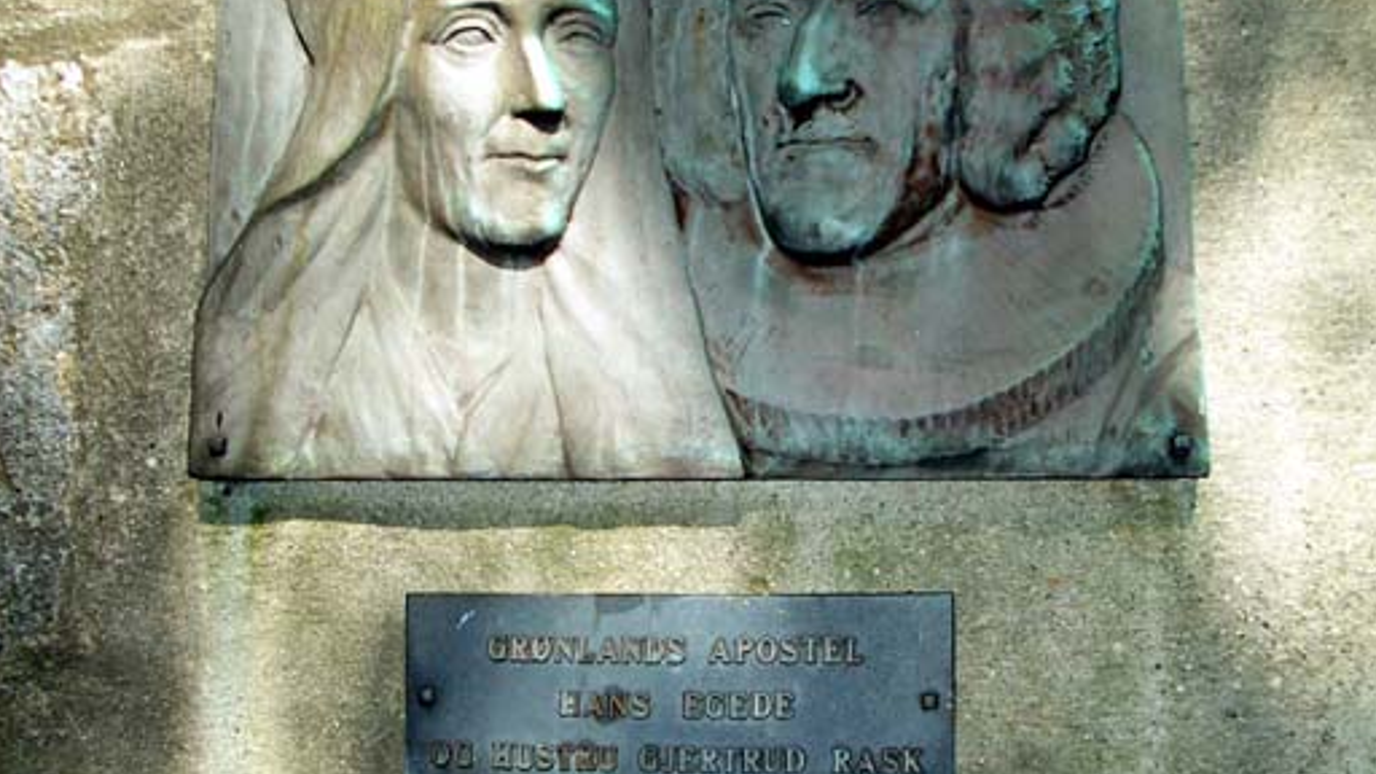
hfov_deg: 49.4
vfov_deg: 28.9
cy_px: 305
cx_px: 712
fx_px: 1496
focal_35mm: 41
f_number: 4.3
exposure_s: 1/400
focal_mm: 5.8
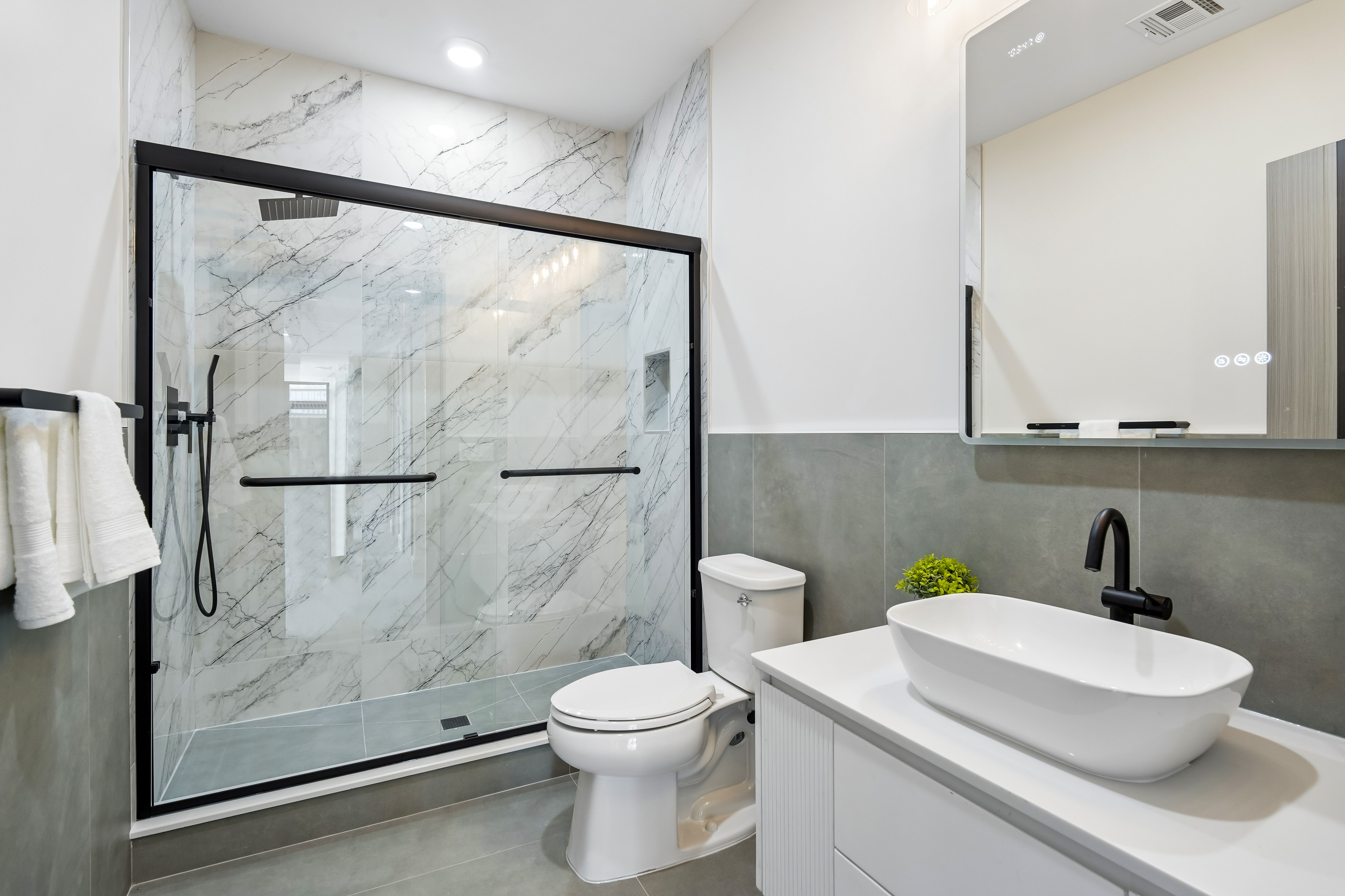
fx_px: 598
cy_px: 448
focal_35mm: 16
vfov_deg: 73.7
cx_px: 672
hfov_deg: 96.7
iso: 400
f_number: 8
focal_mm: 16
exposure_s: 1/10
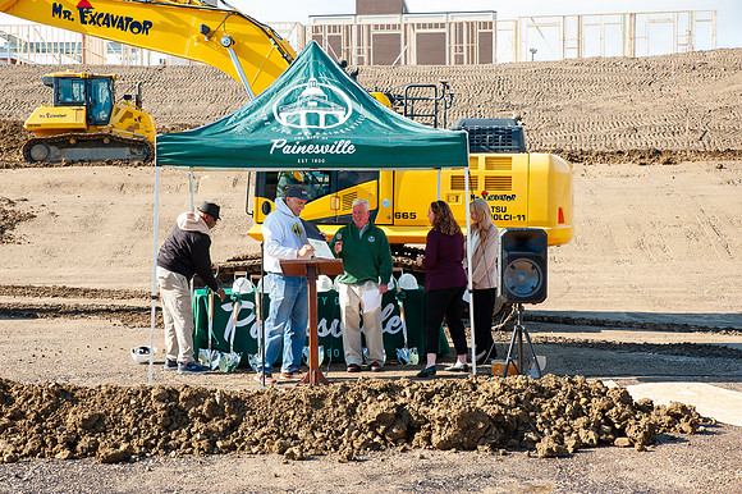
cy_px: 247
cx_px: 371
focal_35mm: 62
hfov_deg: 32.4
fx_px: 1277
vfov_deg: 21.9
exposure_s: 1/200
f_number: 13
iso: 400
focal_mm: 62
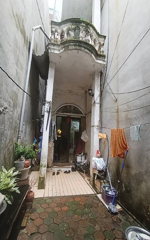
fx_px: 111
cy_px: 120
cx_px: 76
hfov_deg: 67.9
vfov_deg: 94.4
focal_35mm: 17
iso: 137
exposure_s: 1/100
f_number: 2.2
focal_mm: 1.65
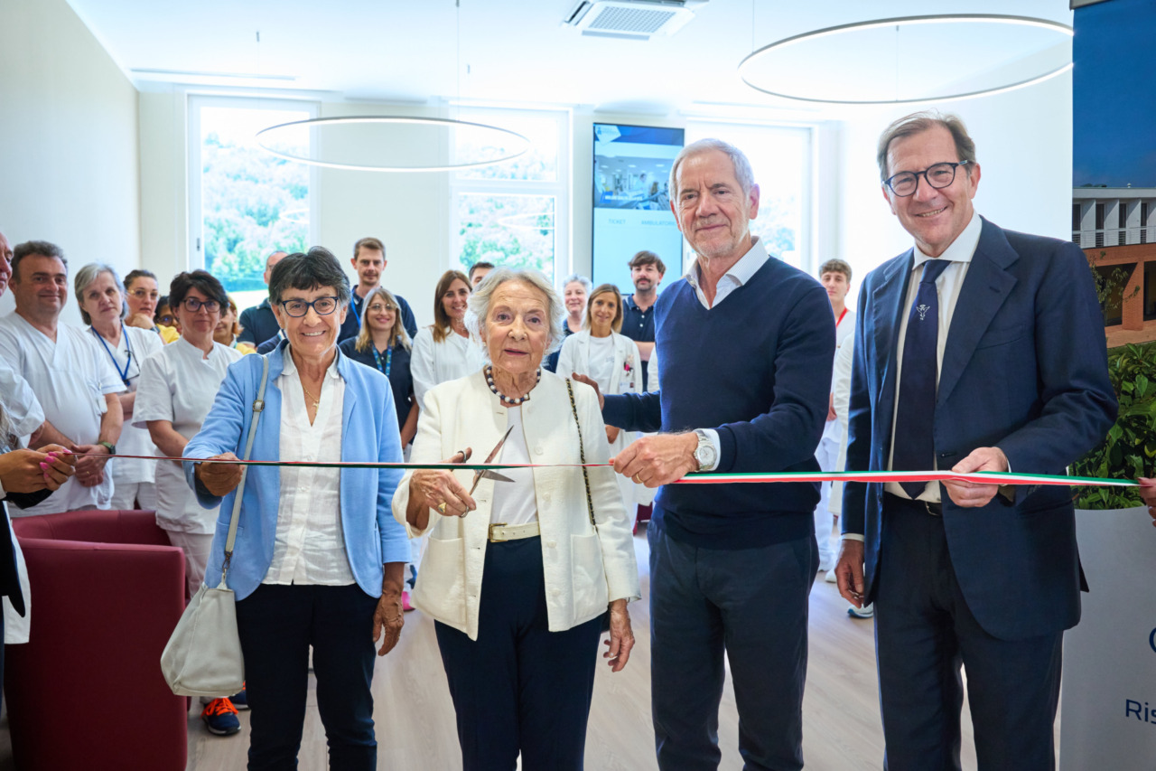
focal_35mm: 31
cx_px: 578
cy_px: 386
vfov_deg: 42.7
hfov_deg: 60.8
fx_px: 986
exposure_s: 1/200
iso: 2000
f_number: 5
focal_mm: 30.7
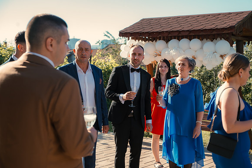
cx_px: 133
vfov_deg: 25.5
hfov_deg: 37.6
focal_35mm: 53
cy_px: 79
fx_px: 370
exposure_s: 1/250
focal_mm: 50
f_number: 3.5
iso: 100
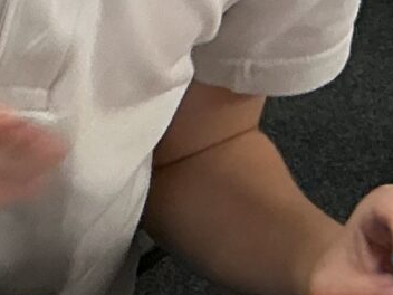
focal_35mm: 211
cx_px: -468
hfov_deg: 8.7
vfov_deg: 6.8
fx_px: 2396
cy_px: 571
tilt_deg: -60.8
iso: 64
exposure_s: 1/50
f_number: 1.8
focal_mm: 3
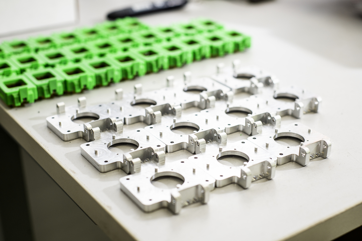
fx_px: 503
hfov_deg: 39.6
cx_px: 181
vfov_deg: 27.0
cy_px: 120
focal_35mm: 50
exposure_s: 1/100
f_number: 5
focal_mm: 50
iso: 400
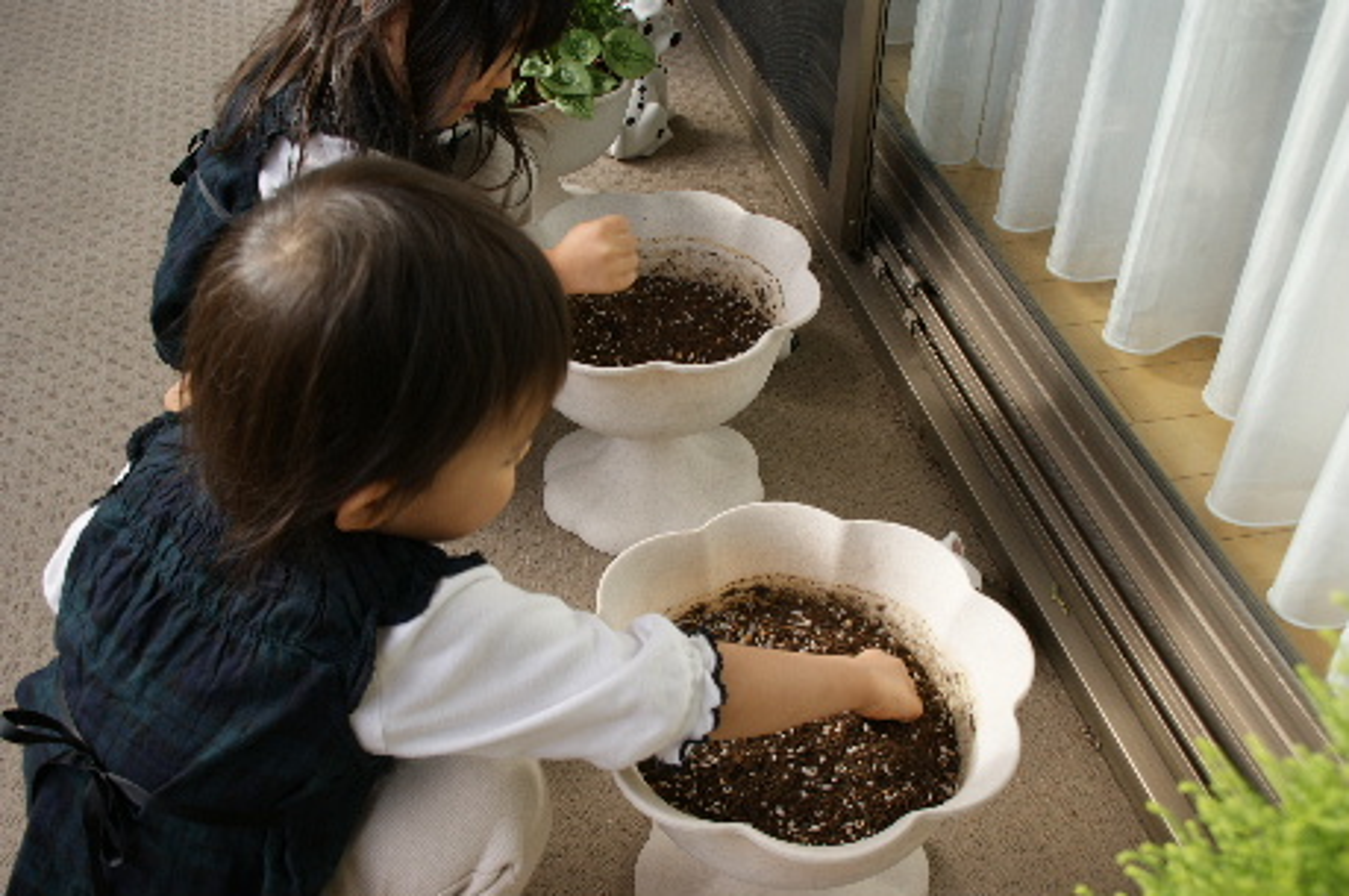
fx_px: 1460
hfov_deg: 49.6
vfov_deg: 34.1
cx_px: 674
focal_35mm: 39
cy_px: 448
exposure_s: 1/50
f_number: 6.3
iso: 100
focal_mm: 26
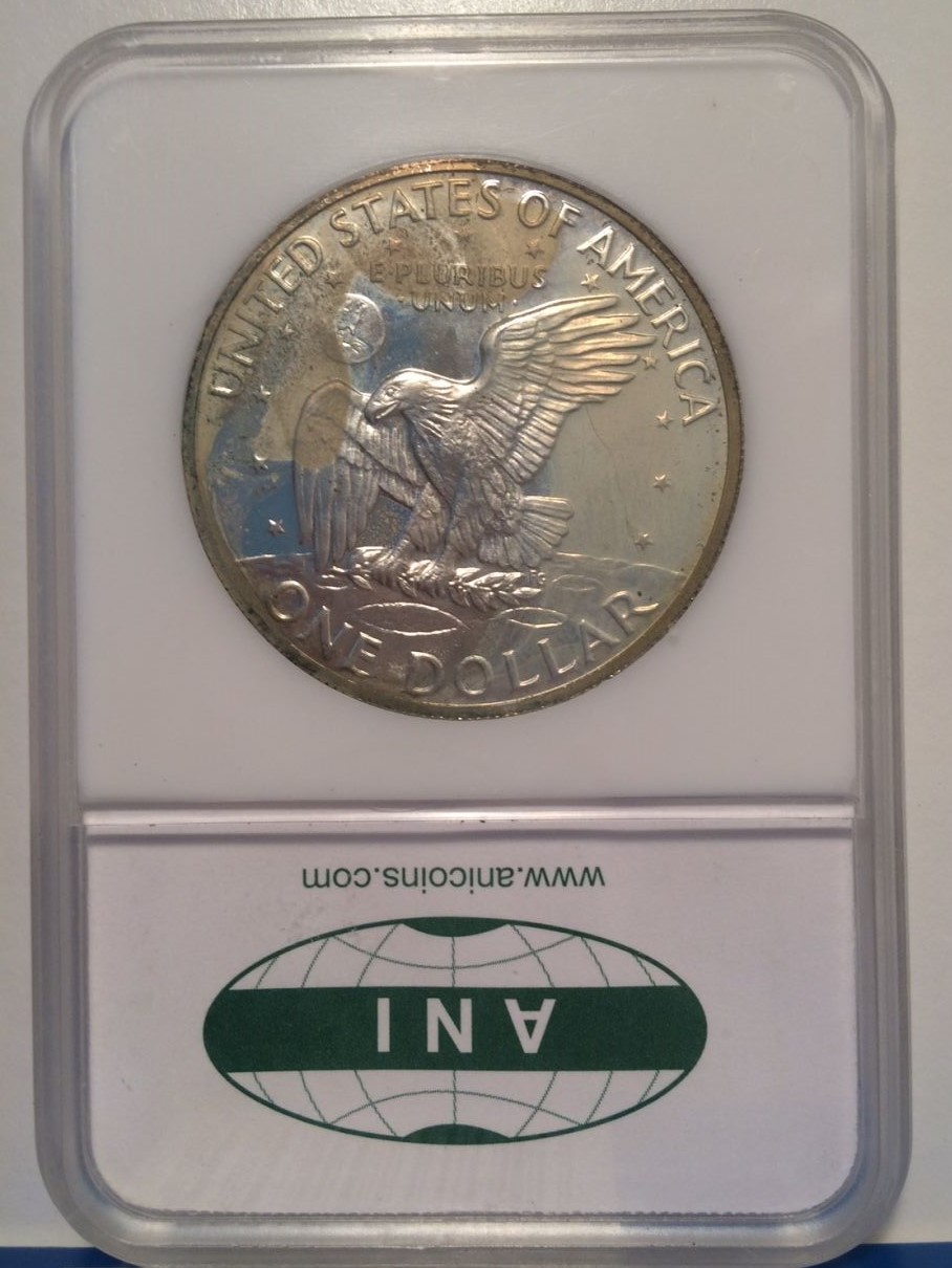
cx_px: 476
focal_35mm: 29
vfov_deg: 61.6
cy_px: 634
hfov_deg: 48.2
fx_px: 1063
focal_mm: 4.15
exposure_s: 1/60
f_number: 2.2
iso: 40
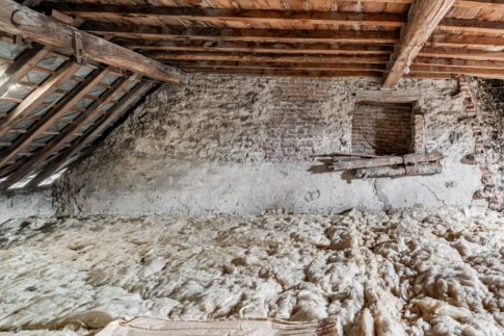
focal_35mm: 19
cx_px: 378
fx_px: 266
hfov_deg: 80.2
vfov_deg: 64.3
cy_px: 149
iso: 500
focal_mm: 12
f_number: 7.1
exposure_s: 1.3
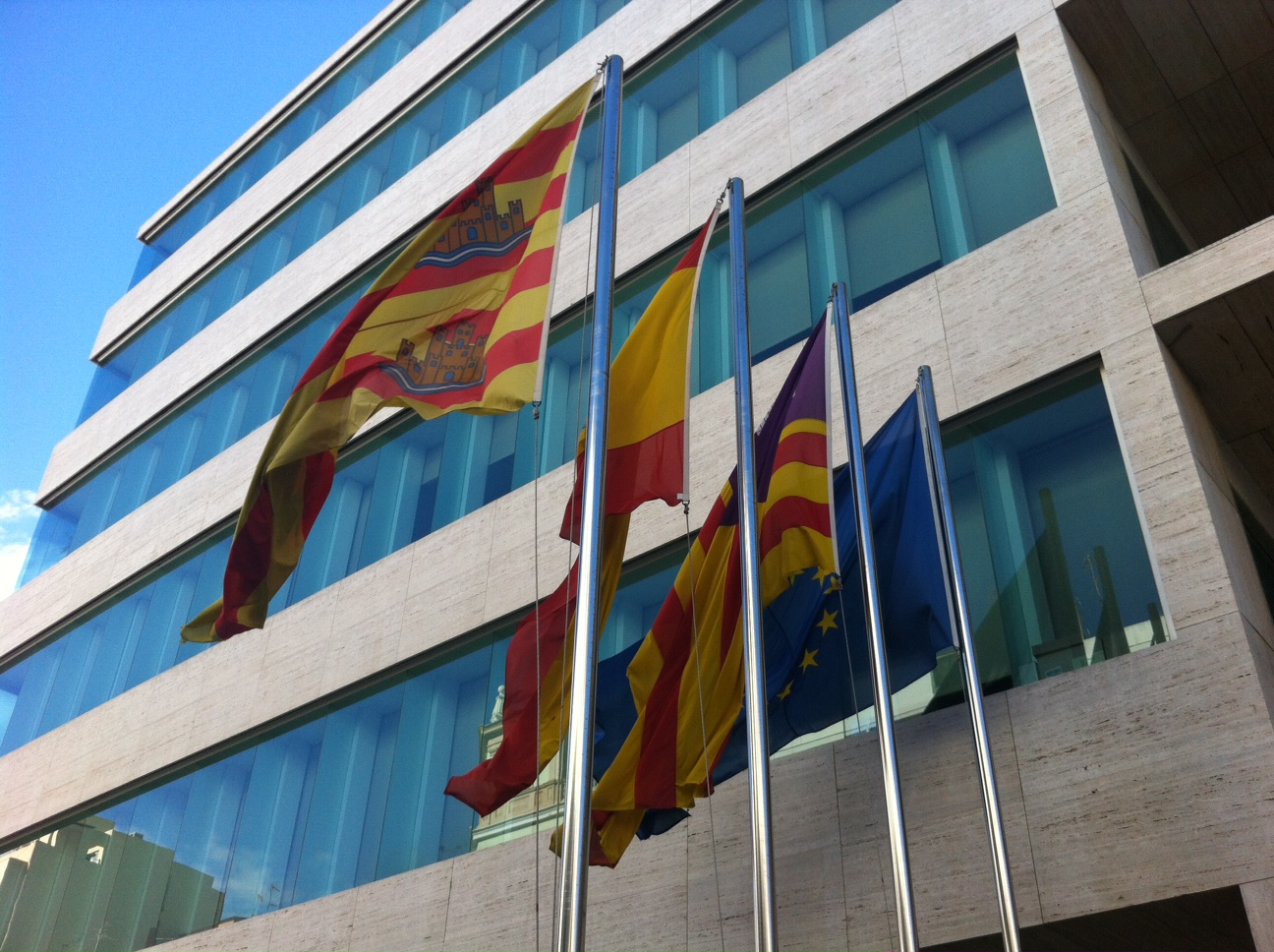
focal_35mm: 35
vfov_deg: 40.6
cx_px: 637
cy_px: 476
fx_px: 1286
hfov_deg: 52.7
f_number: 2.8
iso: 80
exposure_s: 1/539
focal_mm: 3.85
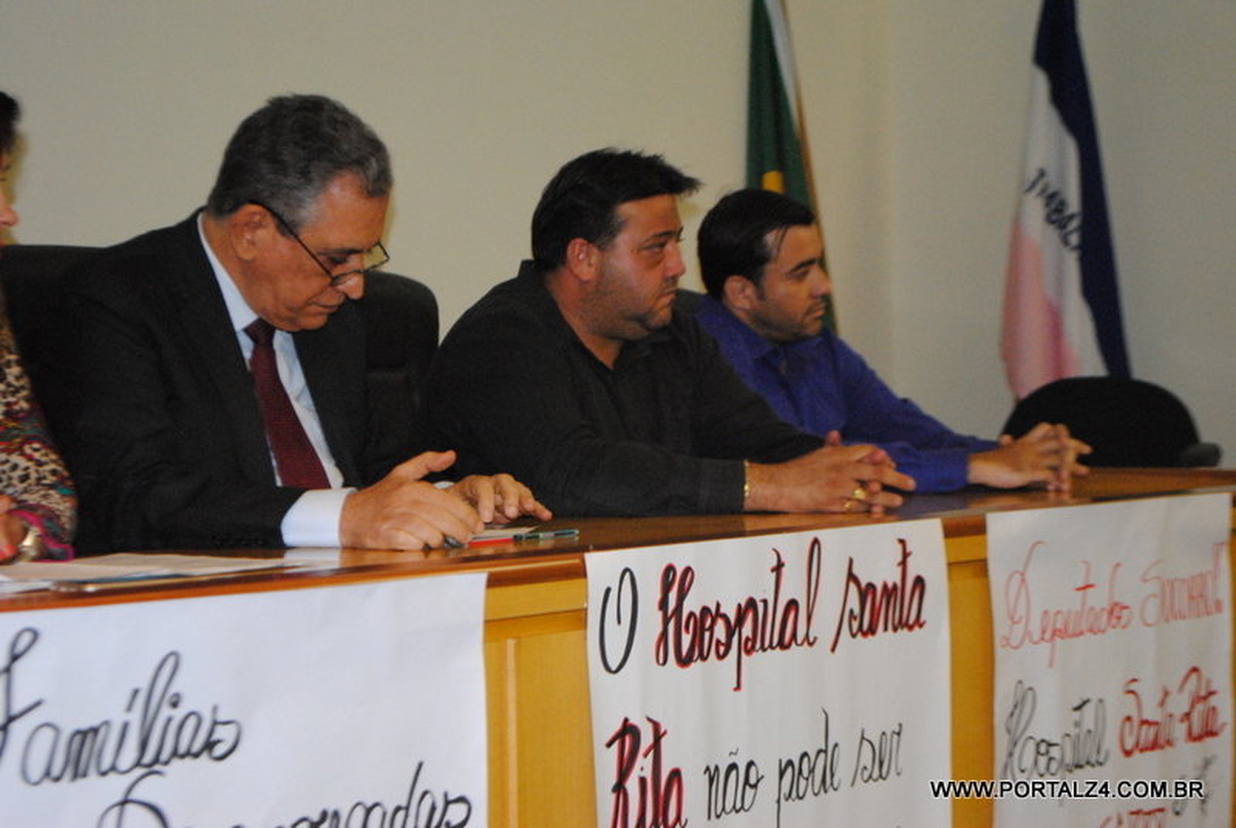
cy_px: 414
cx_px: 618
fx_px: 2837
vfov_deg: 16.6
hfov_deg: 24.6
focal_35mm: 82
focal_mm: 55
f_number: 5.6
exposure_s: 1/30
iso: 1600
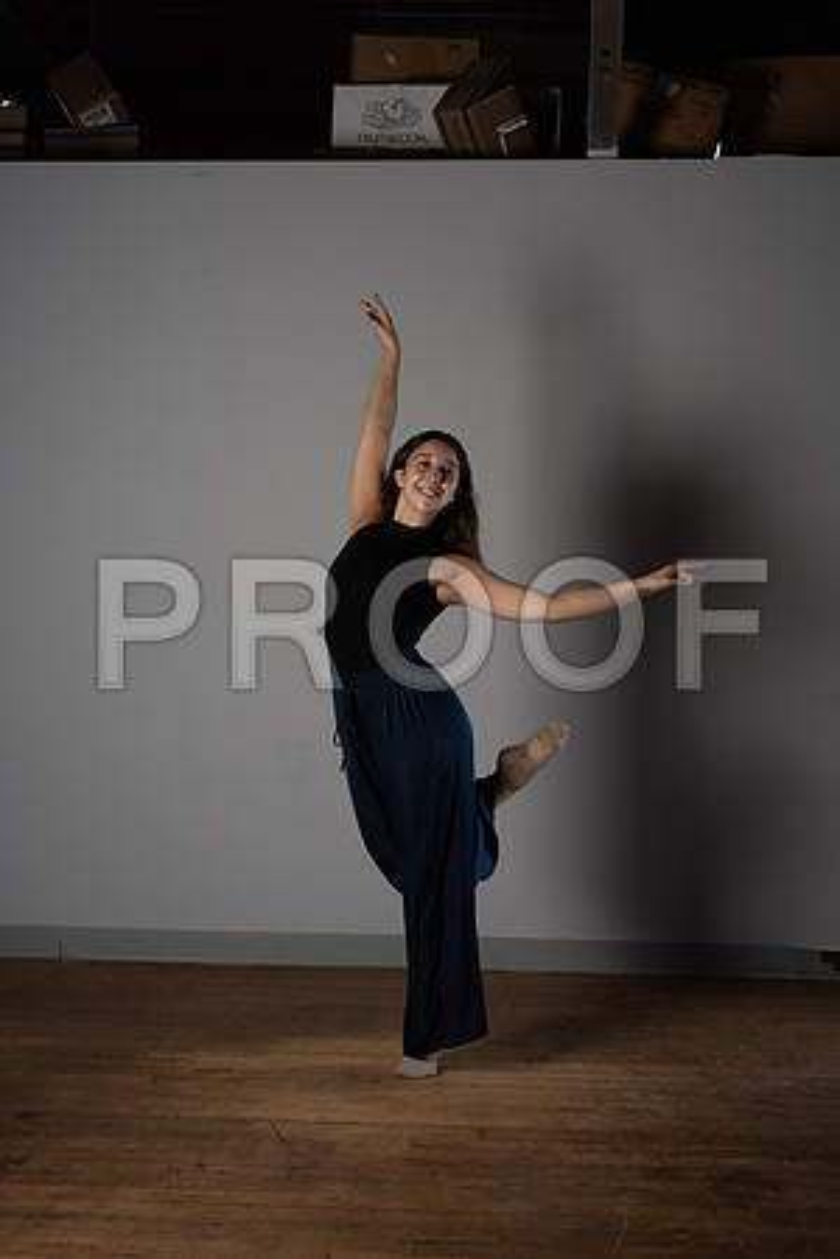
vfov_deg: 33.4
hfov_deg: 22.6
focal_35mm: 60
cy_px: 630
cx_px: 420
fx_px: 2100
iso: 200
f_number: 9
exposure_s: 1/125
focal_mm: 60
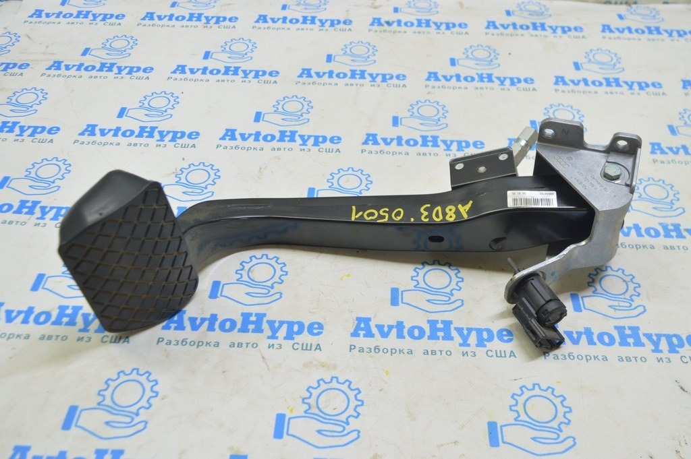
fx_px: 690
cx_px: 346
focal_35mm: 36
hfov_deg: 53.2
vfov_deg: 36.8
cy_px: 230
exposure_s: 1/20
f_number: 5.6
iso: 400
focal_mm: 24
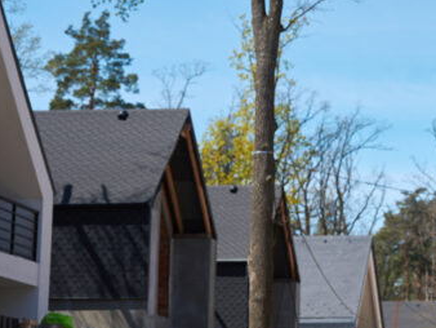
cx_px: 574
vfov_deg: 11.5
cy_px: 158
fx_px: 1624
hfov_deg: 14.6
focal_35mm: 129
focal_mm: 44.3
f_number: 3.2
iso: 100
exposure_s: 1/1250
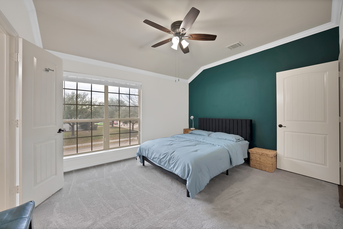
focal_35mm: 13
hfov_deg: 108.3
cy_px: 114
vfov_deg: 85.5
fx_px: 124
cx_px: 172
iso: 640
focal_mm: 13
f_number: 9
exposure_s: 1/3
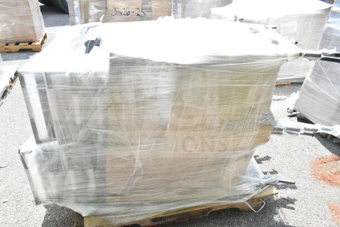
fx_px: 255
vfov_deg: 48.0
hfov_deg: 67.4
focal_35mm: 27
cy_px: 114
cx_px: 170
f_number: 11
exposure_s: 1/500
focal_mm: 18
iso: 1600
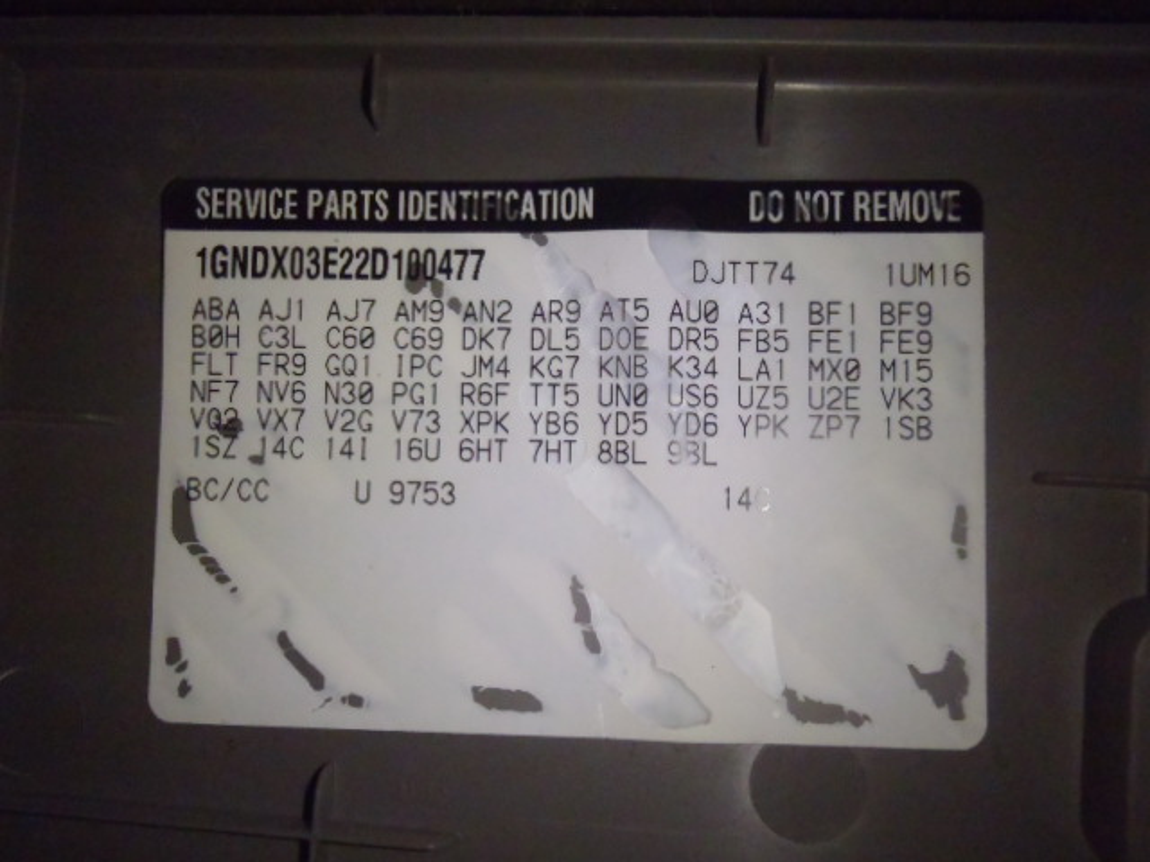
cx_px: 575
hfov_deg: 50.1
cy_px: 431
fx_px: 1229
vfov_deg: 38.7
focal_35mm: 37
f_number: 4.7
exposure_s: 1/50
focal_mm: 6.64
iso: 800
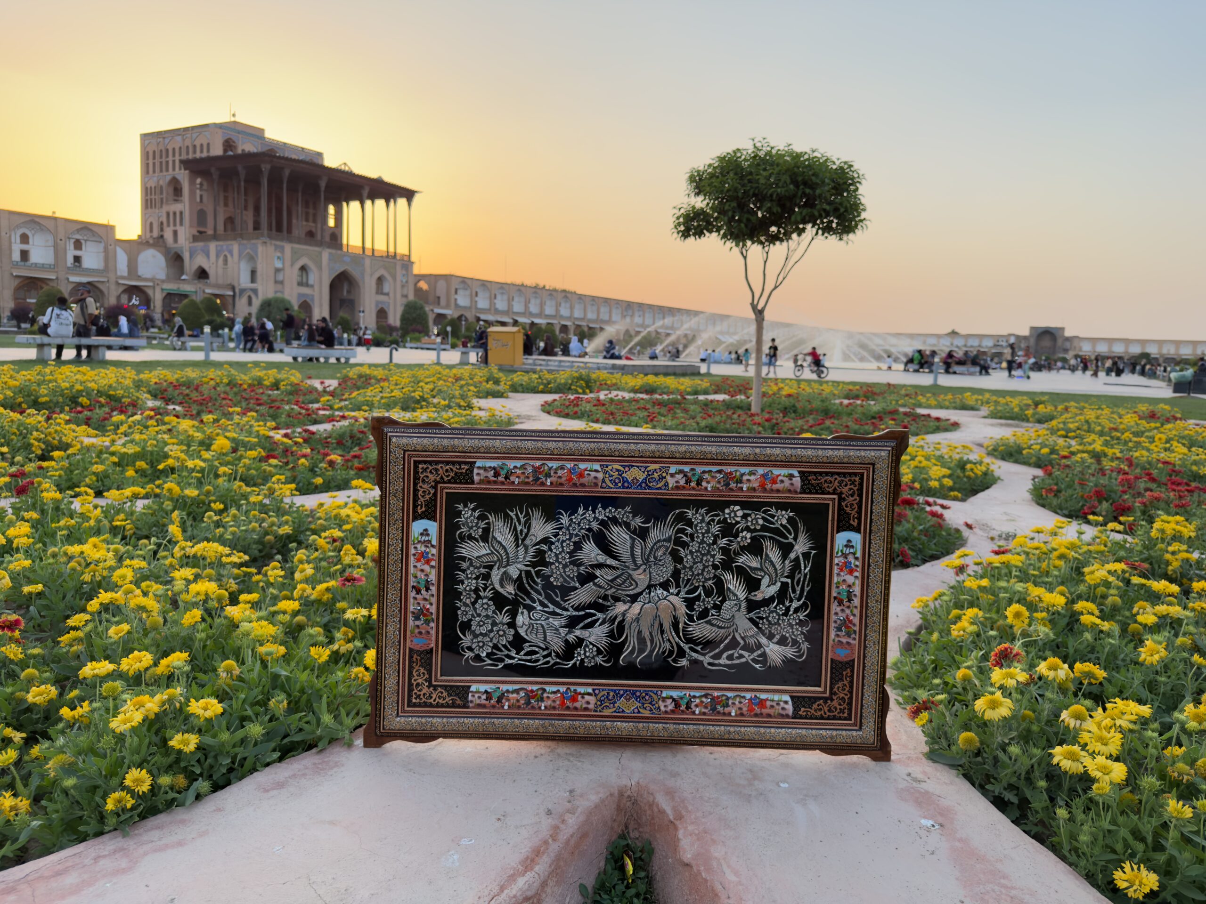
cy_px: 452
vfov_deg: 56.8
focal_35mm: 24
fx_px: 836
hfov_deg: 71.6
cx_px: 603
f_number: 1.78
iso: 80
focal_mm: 6.76
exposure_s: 1/608
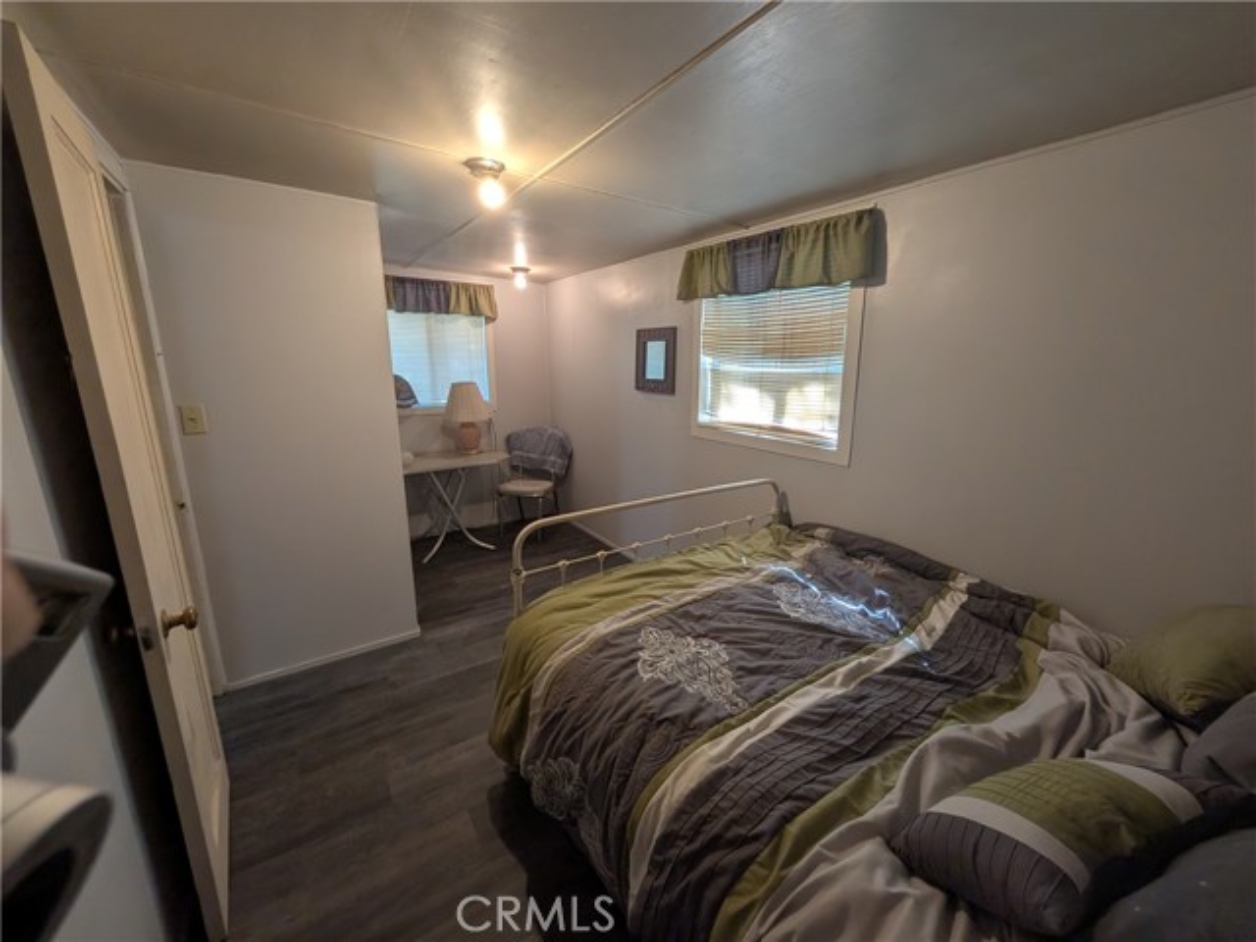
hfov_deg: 106.2
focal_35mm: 13
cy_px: 471
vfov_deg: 89.9
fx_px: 472
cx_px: 628
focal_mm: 1.54
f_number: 2.2
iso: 46
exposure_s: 1/30
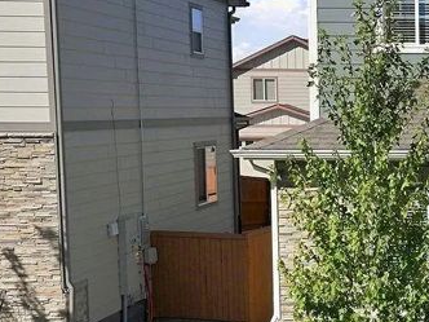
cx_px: 572
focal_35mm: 74
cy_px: 202
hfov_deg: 23.1
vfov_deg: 19.9
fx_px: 917
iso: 100
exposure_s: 1/320
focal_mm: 12.3
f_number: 8
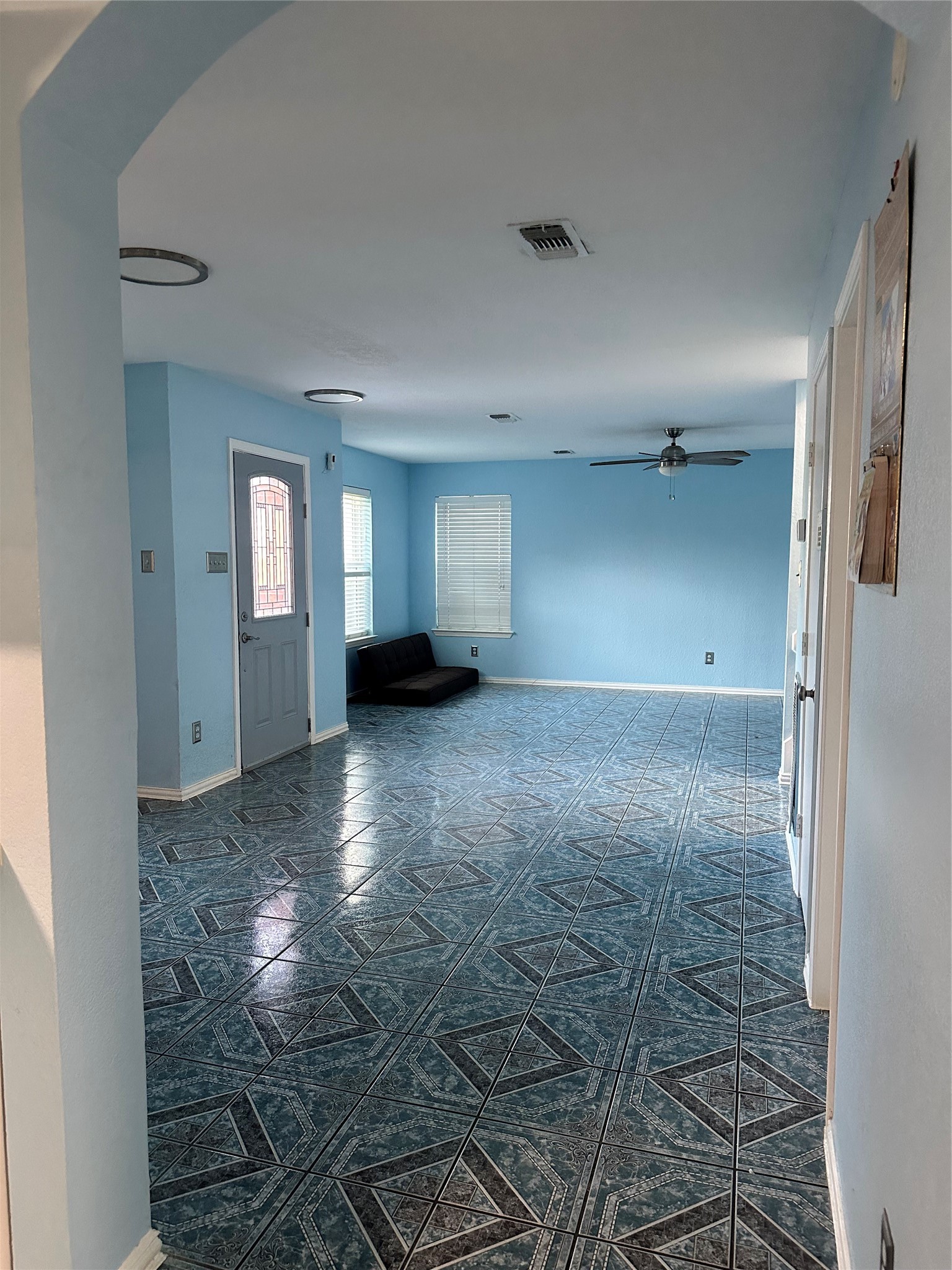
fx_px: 880
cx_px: 476
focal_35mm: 24
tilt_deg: -4.6
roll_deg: -0.5
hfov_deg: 56.8
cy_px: 635
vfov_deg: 71.6
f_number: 1.78
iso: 500
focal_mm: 6.86
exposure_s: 1/60
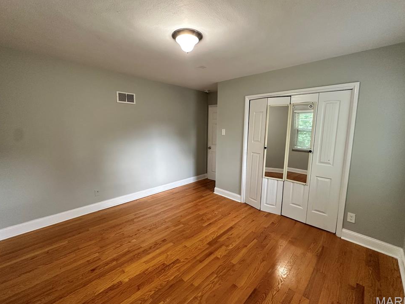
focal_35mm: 15
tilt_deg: -6.9
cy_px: 148
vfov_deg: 81.7
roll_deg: -0.7
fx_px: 175
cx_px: 202
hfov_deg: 98.2
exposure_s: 1/60
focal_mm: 2.22
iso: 250
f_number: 2.2
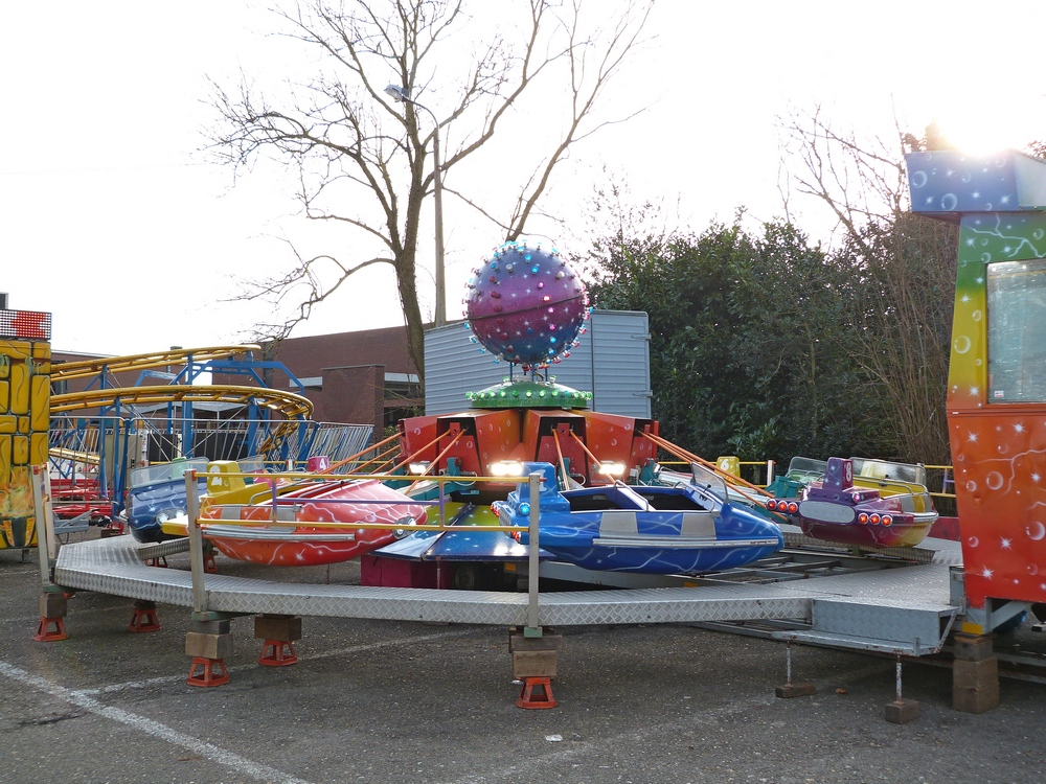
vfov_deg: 37.7
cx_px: 523
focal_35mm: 38
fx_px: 1148
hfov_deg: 49.0
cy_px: 392
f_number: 3.1
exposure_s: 1/200
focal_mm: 6.7
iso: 100
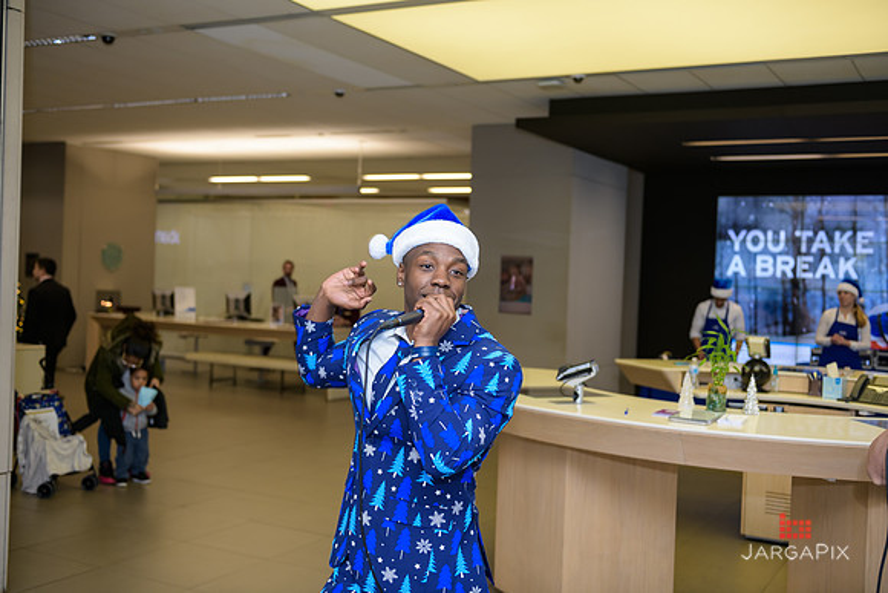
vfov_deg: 33.4
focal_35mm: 40
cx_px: 444
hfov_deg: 48.4
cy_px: 296
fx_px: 987
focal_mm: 40
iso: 400
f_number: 3.2
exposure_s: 1/125
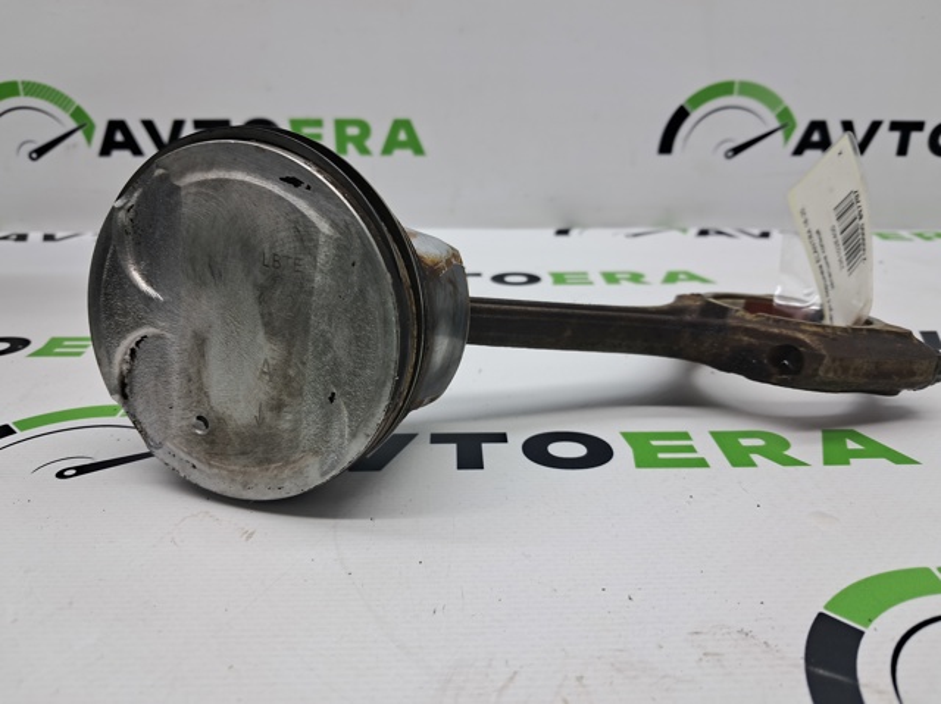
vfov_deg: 51.3
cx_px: 470
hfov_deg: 65.4
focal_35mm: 27
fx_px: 733
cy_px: 352
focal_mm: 4
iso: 50
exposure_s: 1/50
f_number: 1.8
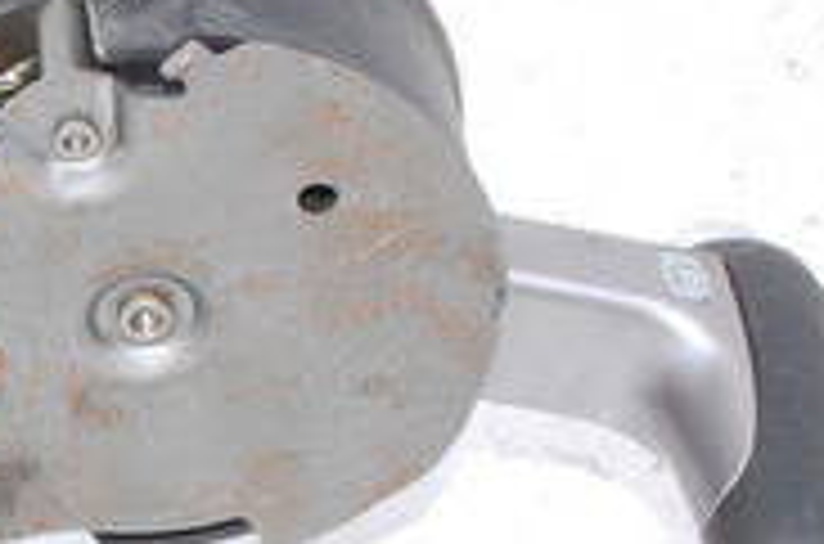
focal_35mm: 168
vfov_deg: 8.1
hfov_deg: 11.7
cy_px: 501
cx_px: -423
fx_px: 3835
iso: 800
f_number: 18
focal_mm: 32
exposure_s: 1/200
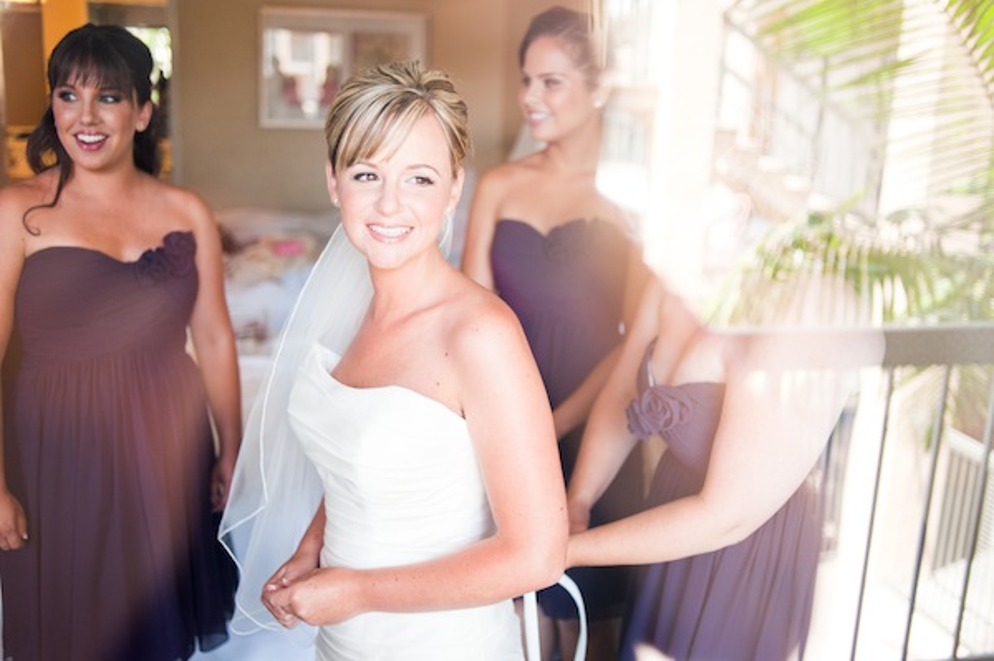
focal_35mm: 35
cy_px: 330
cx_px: 497
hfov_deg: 54.5
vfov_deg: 37.8
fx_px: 966
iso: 640
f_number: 2.5
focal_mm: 35
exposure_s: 1/320
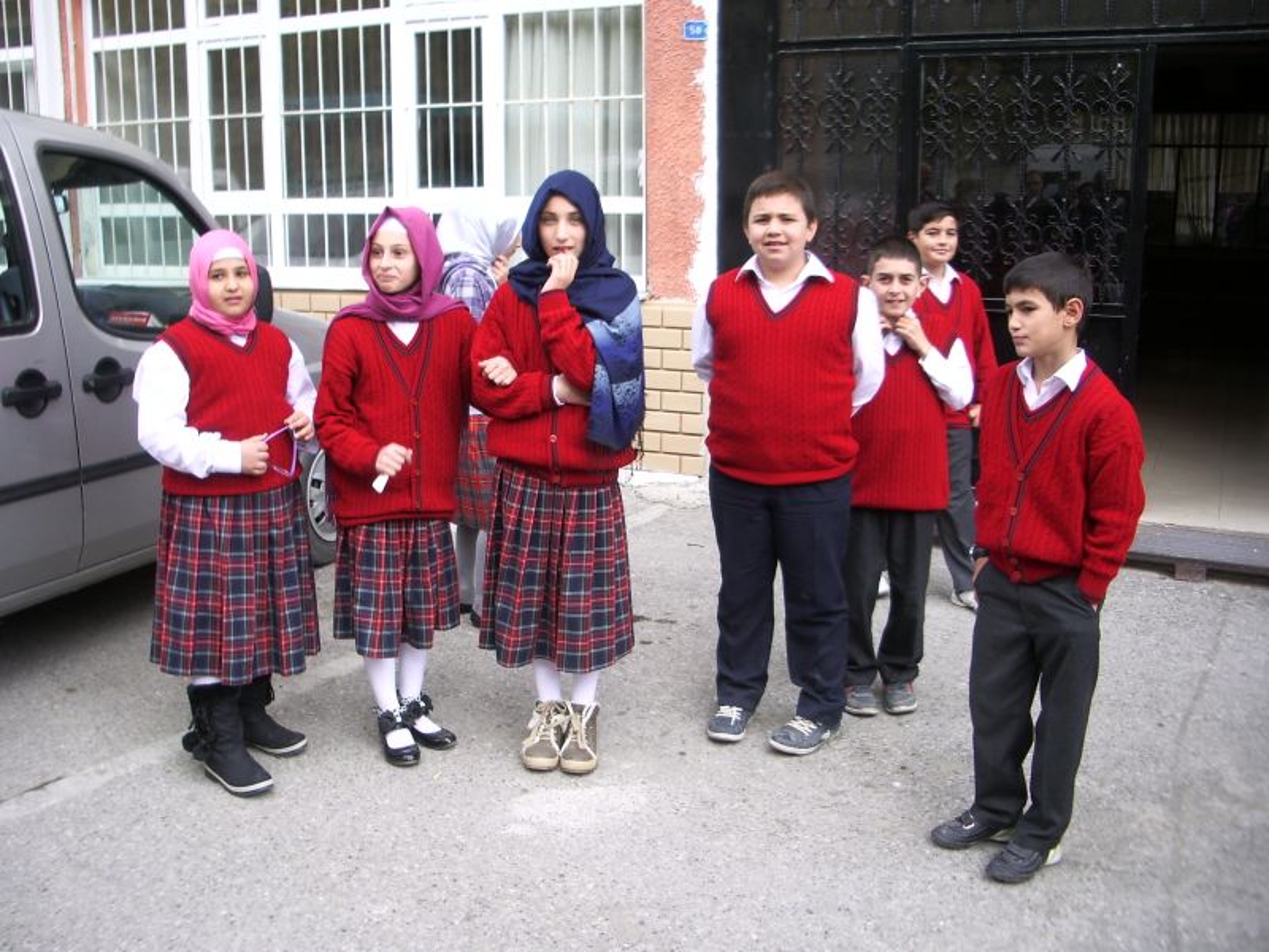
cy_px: 476
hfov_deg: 52.6
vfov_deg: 40.7
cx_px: 634
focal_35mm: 35
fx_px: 1283
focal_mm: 5.8
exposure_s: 1/125
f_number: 2.6
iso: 50
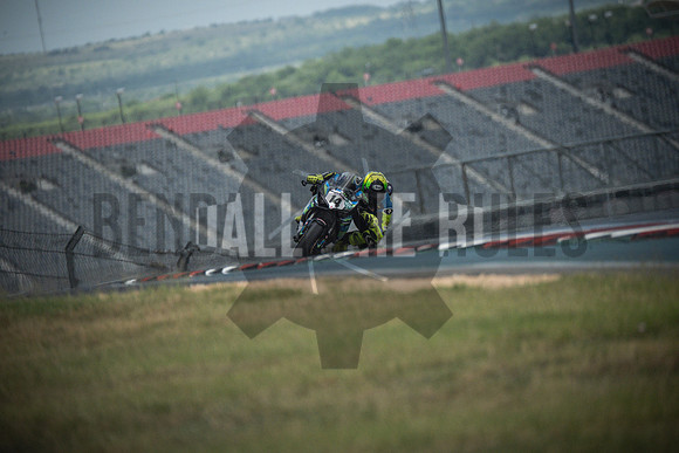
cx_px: 340
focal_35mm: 600
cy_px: 226
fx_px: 11319
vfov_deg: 2.3
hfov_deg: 3.4
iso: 1600
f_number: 5.6
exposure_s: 1/2500
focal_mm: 400
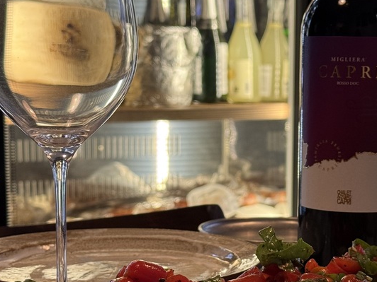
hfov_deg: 21.4
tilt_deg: -8.8
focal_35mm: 91
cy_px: 203
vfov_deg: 16.2
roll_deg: -1.0
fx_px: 991
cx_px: 281
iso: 125
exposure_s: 1/50
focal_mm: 6.76
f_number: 1.78
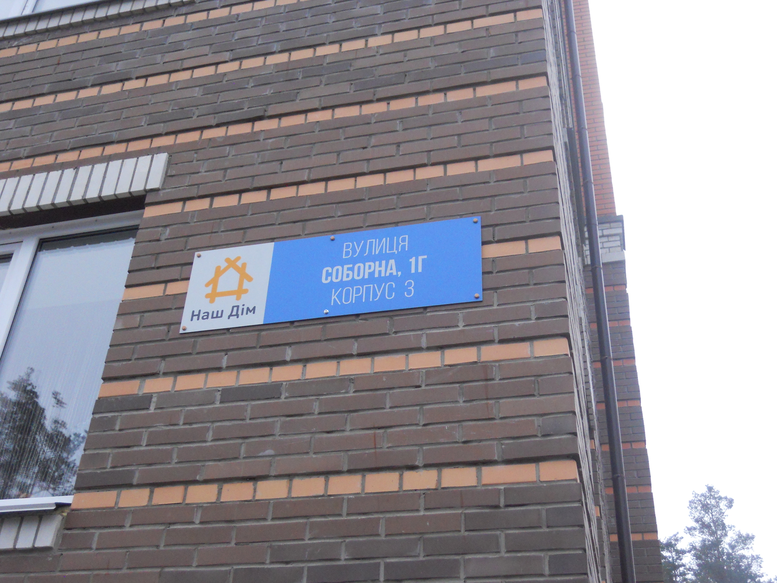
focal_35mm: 41
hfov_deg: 45.8
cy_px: 292
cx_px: 388
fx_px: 920
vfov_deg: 35.1
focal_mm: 7.3
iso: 500
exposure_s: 1/125
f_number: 3.2
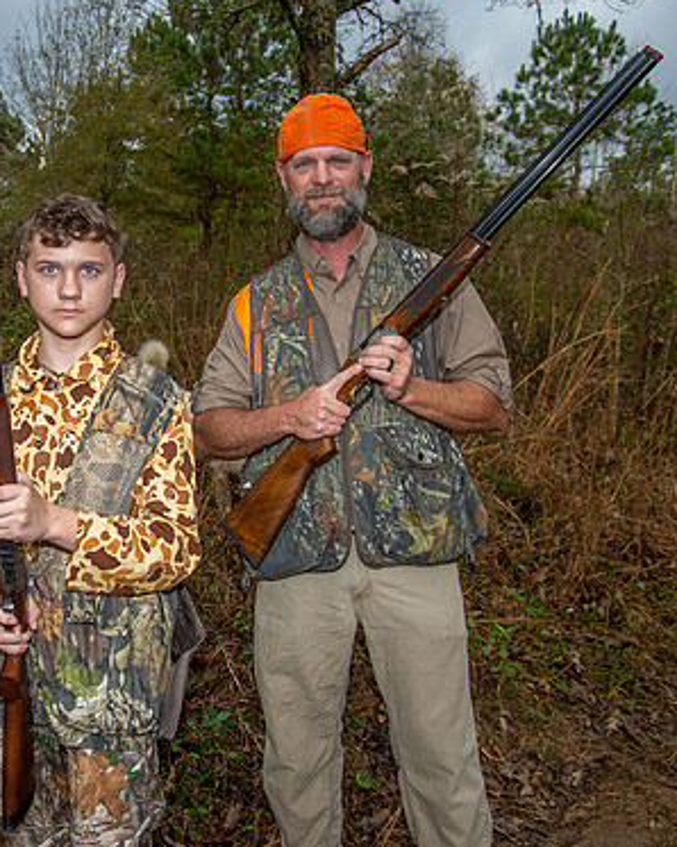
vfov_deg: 51.5
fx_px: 877
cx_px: 141
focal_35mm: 35
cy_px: 411
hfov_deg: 40.6
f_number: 7.1
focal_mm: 24
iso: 250
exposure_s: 1/200
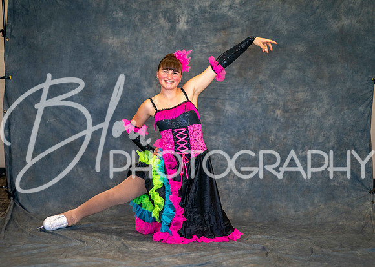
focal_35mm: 93
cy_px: 139
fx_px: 988
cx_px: 166
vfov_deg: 15.4
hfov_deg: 21.5
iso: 320
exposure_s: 1/250
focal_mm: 85
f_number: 1.4
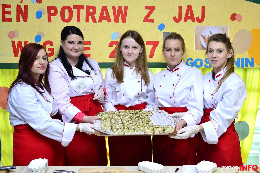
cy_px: 86
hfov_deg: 47.9
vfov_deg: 33.0
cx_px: 130
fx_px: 292
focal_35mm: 40
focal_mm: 27
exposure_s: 1/100
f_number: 4
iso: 400
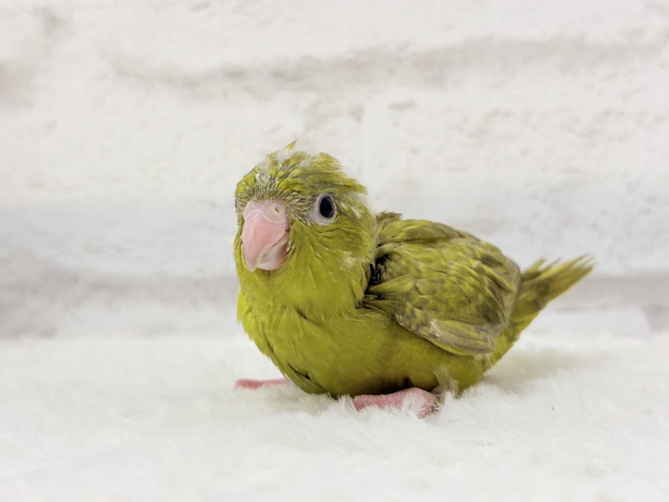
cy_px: 251
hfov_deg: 36.8
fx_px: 1005
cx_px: 334
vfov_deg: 28.0
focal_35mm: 52
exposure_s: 1/100
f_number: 1.6
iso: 100
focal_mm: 5.96
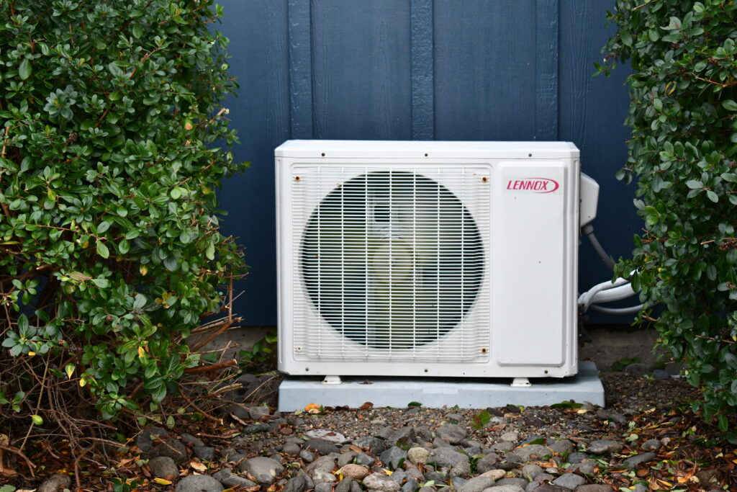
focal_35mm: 82
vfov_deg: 16.7
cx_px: 368
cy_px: 246
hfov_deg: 24.8
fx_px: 1679
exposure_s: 1/160
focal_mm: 55
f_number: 5.6
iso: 800
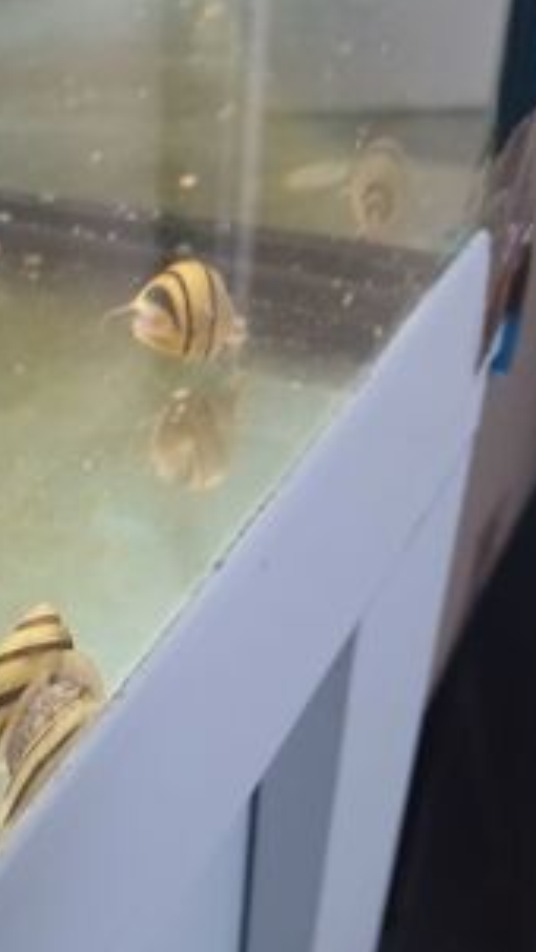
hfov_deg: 24.5
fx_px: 1136
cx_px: -73
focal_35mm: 45
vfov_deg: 45.4
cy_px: 539
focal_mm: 3.98
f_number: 1.8
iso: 500
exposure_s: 1/25
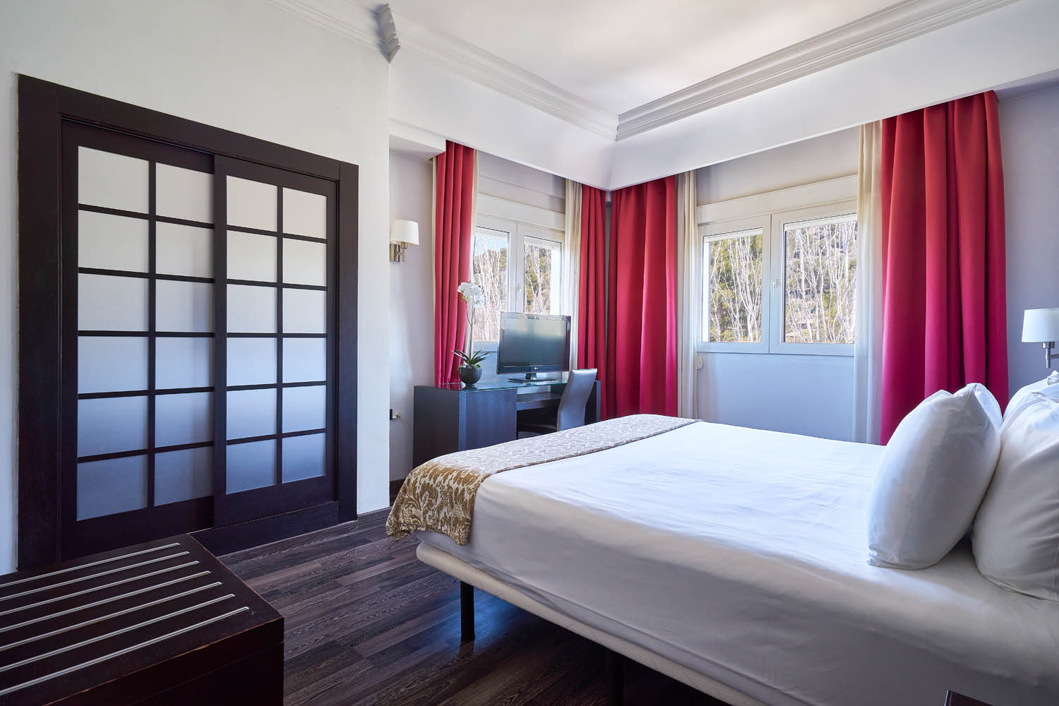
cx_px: 530
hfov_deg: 93.3
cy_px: 353
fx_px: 500
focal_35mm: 17
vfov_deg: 70.4
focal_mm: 17
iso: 100
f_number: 13
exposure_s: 1/8
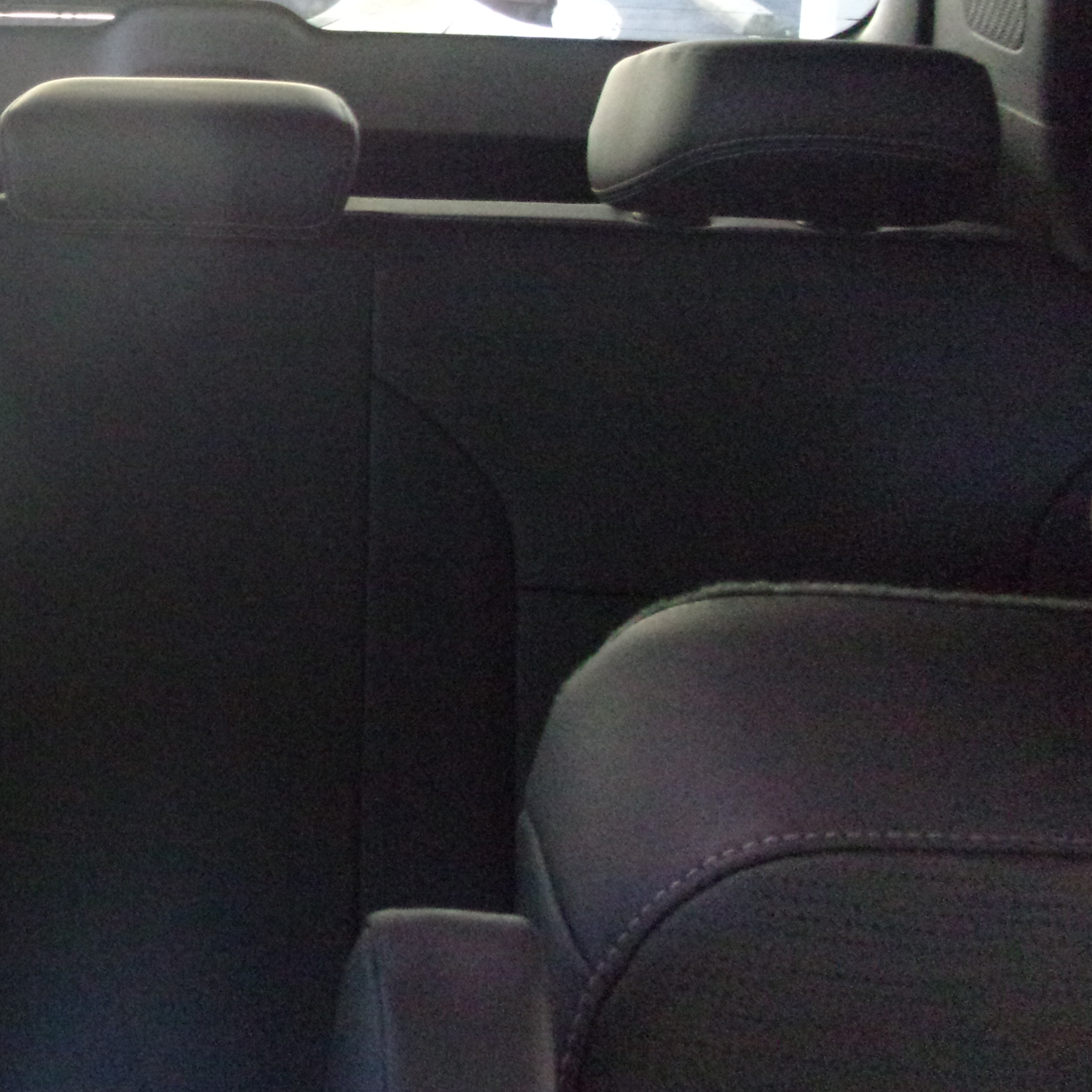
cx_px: -2
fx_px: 1927
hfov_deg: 29.5
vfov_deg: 30.9
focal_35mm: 54
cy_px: 234
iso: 800
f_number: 3.9
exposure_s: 1/34
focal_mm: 5.1
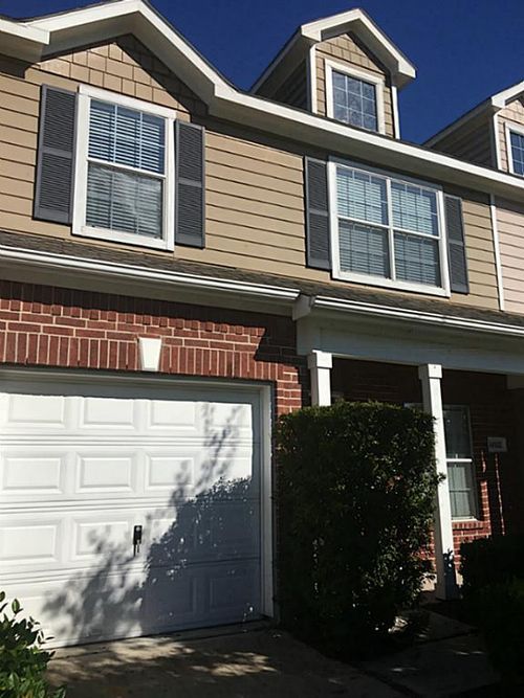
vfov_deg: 61.7
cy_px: 349
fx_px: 586
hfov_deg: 48.2
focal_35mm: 29
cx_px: 262
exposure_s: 1/3663
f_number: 2.2
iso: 25
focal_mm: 4.15
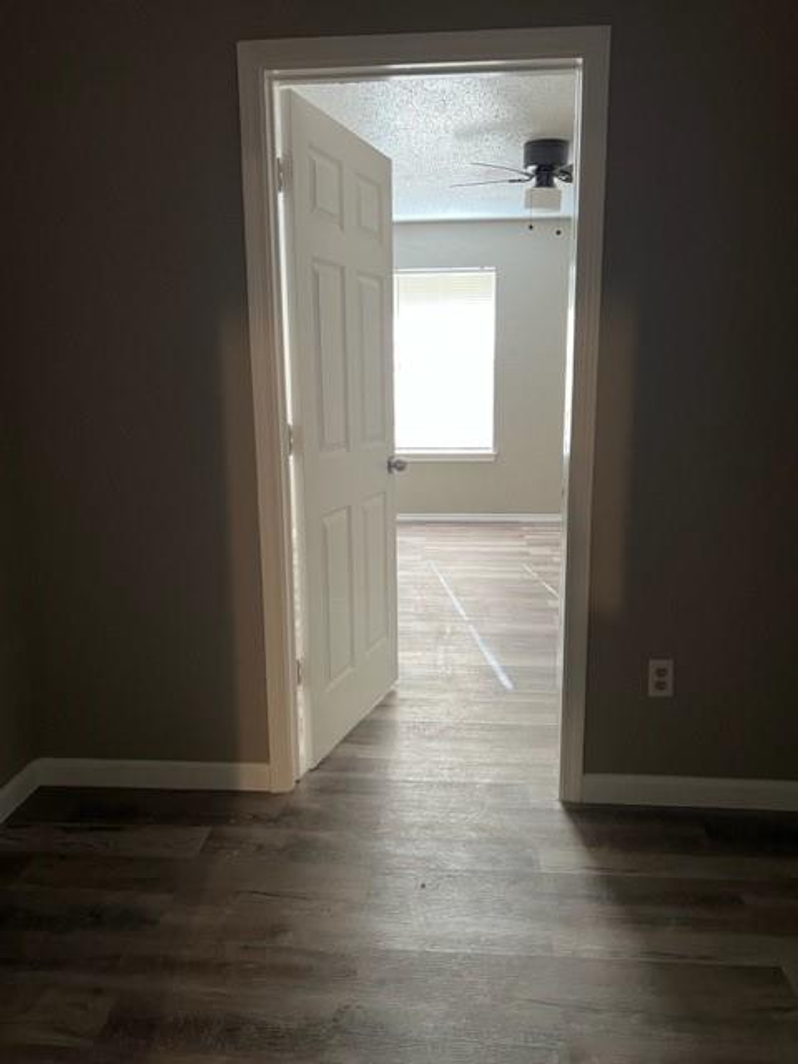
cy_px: 532
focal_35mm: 26
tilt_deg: -11.1
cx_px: 399
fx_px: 799
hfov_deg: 53.1
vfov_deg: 67.3
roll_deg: +0.6
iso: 160
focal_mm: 5.7
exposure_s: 1/60
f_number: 1.5
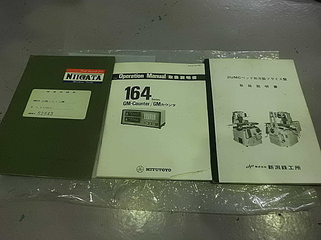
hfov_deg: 67.3
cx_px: 160
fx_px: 241
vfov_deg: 53.1
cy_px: 120
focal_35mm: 26
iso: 400
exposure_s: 1/125
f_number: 3.2
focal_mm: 4.6
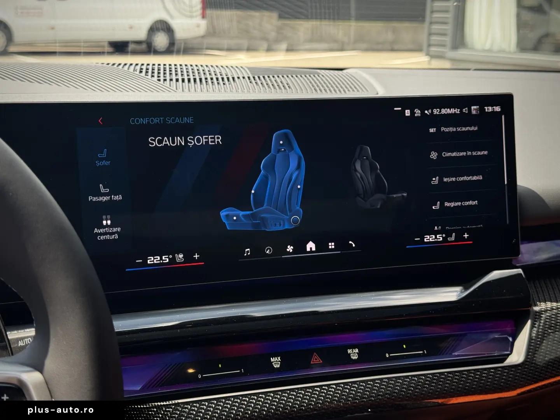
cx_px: 280
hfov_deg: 39.7
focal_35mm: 48
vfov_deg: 30.3
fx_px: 777
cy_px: 210
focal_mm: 6.76
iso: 64
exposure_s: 1/340
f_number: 1.78
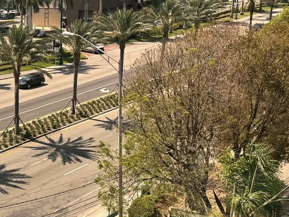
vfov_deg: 23.2
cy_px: 134
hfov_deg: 28.1
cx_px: -25
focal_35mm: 63
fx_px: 526
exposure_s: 1/3413
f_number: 1.78
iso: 80
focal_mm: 6.76
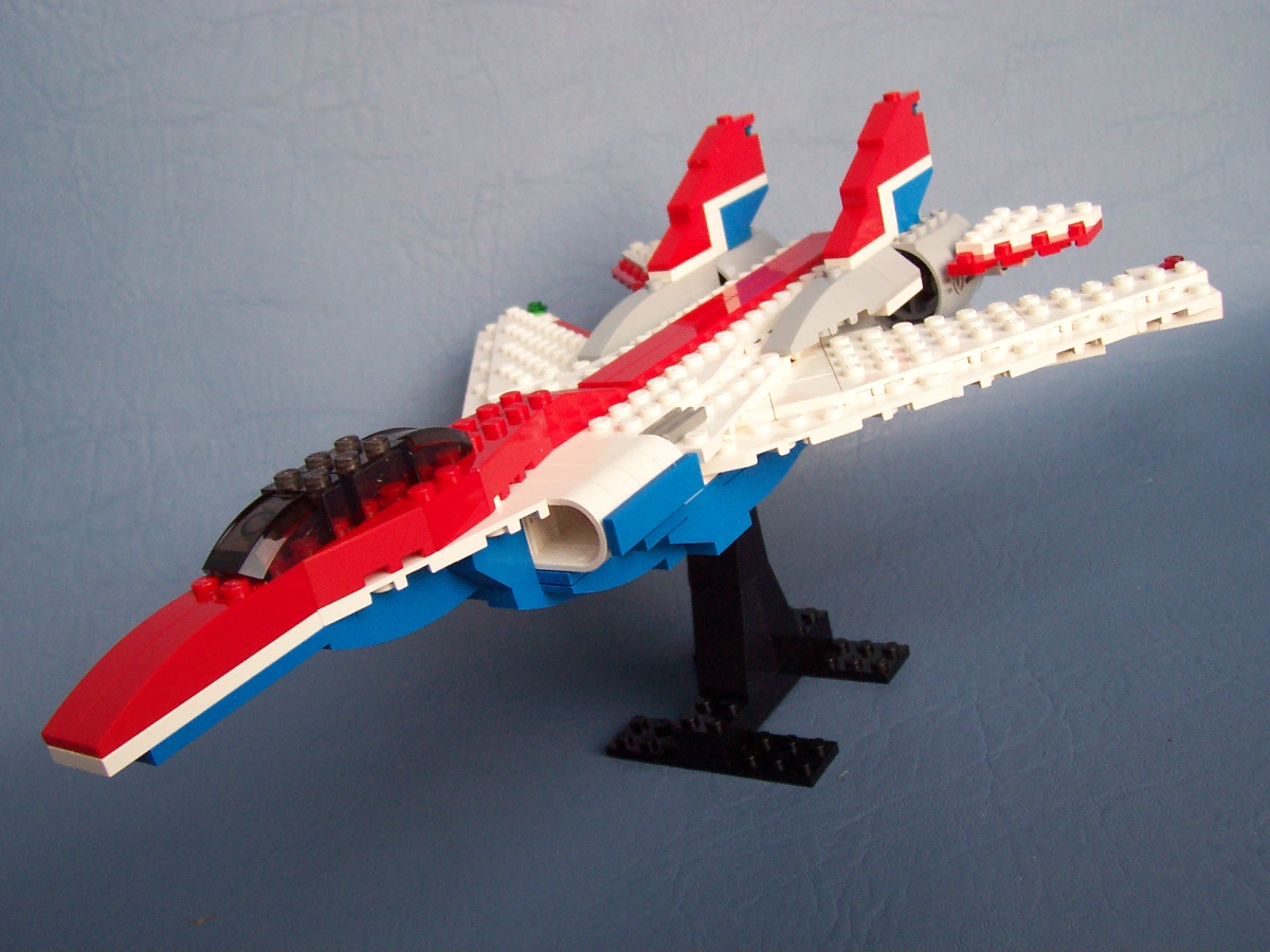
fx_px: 1357
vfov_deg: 38.7
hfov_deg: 50.1
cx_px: 635
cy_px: 476
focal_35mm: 37
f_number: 2.8
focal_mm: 5.6
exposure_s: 1/30
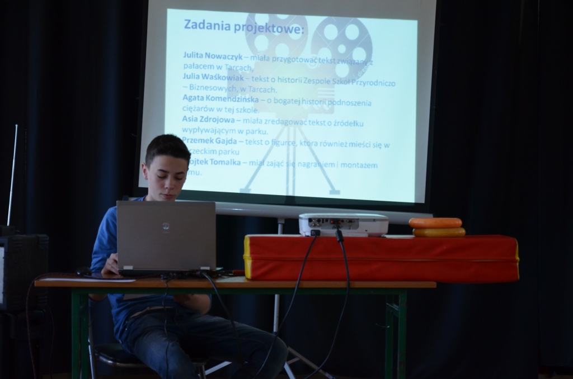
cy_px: 190
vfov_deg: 13.8
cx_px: 286
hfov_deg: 20.7
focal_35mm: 99
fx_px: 1572
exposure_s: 1/60
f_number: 5.3
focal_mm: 66
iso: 800
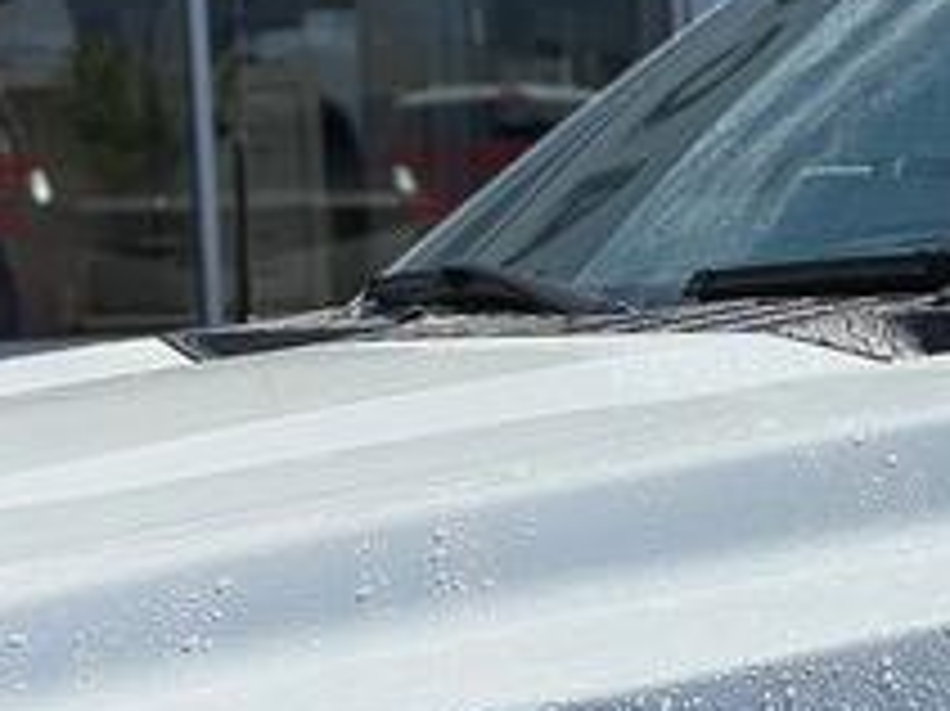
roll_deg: +1.9
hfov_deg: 12.1
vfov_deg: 9.4
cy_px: 297
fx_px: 4334
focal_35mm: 158
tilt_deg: -2.2
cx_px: 1328
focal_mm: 5.96
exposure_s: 1/4065
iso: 50
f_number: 1.6
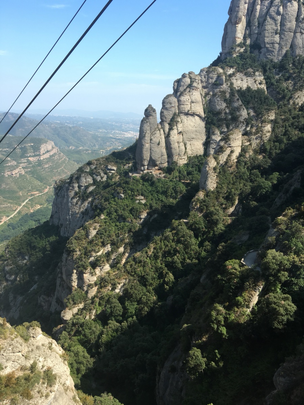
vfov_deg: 61.7
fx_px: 340
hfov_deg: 48.2
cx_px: 152
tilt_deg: -16.6
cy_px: 202
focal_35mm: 29
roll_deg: -1.7
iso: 25
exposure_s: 1/439
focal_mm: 4.15
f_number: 2.2
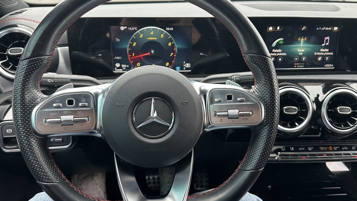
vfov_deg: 35.6
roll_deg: +0.2
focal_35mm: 33
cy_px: 109
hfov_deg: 59.4
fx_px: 312
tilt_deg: -23.1
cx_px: 190
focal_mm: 6.86
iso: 200
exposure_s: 1/121
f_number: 1.78
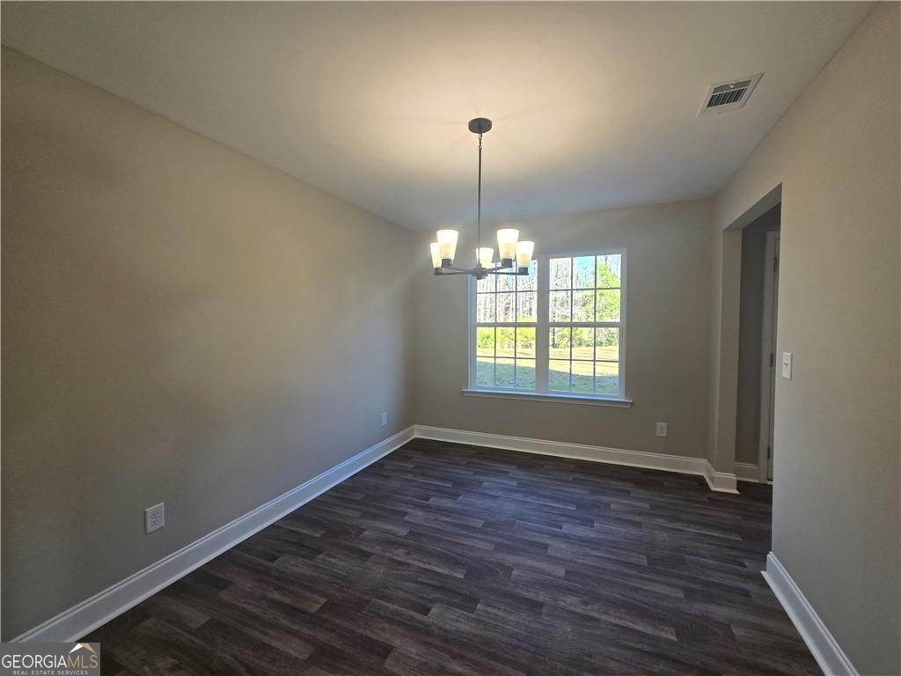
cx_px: 450
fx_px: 338
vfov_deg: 89.9
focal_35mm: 13
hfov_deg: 106.2
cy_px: 338
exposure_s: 1/120
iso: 80
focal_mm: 2.2
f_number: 2.2
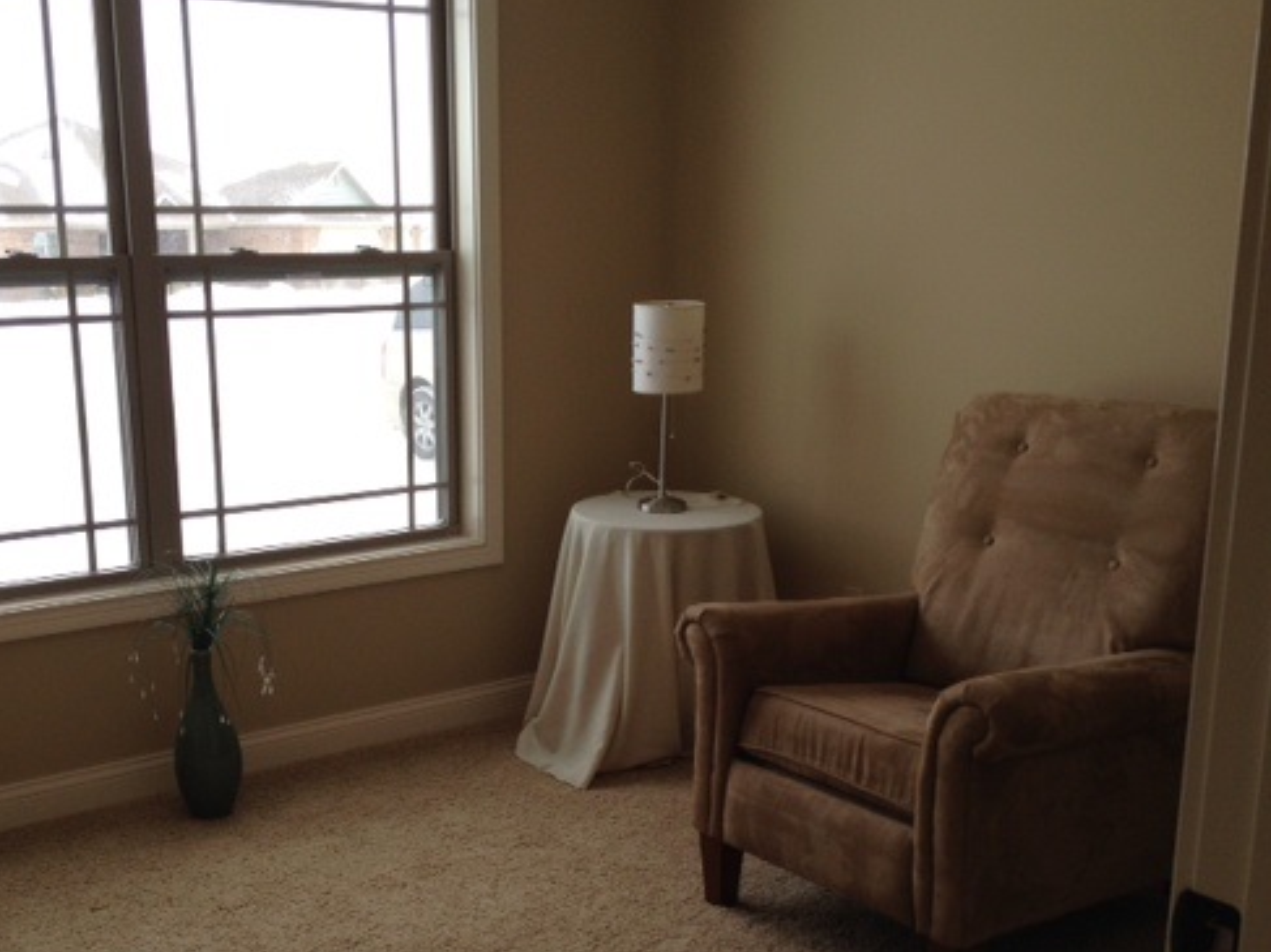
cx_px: 522
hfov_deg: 41.1
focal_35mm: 46
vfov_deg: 31.3
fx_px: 1689
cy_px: 605
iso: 50
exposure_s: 1/199
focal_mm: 4.28
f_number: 2.4
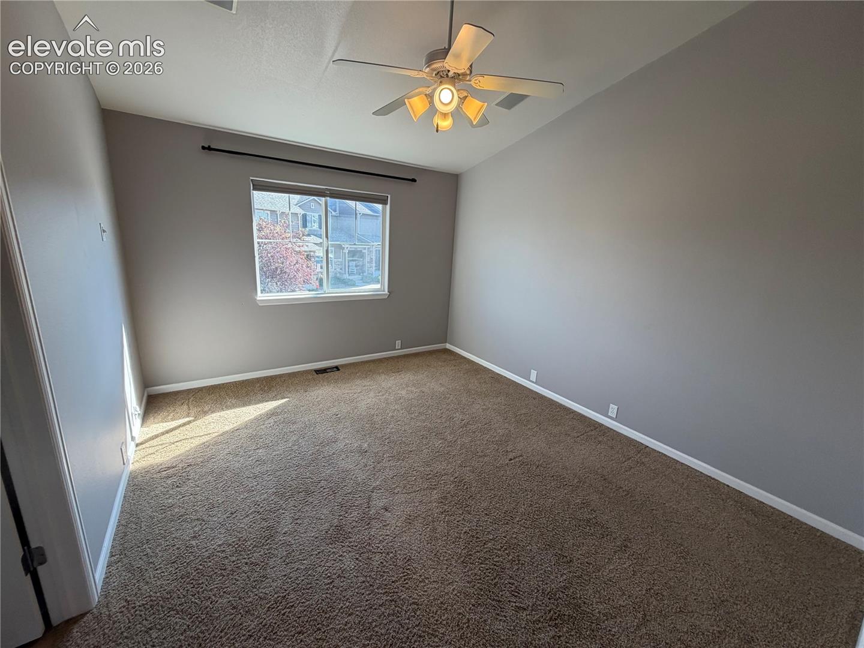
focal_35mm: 14
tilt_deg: -13.5
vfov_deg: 85.7
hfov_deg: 102.1
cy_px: 324
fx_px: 349
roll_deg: -2.5
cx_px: 432
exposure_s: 1/120
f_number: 2.2
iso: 80
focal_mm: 2.22
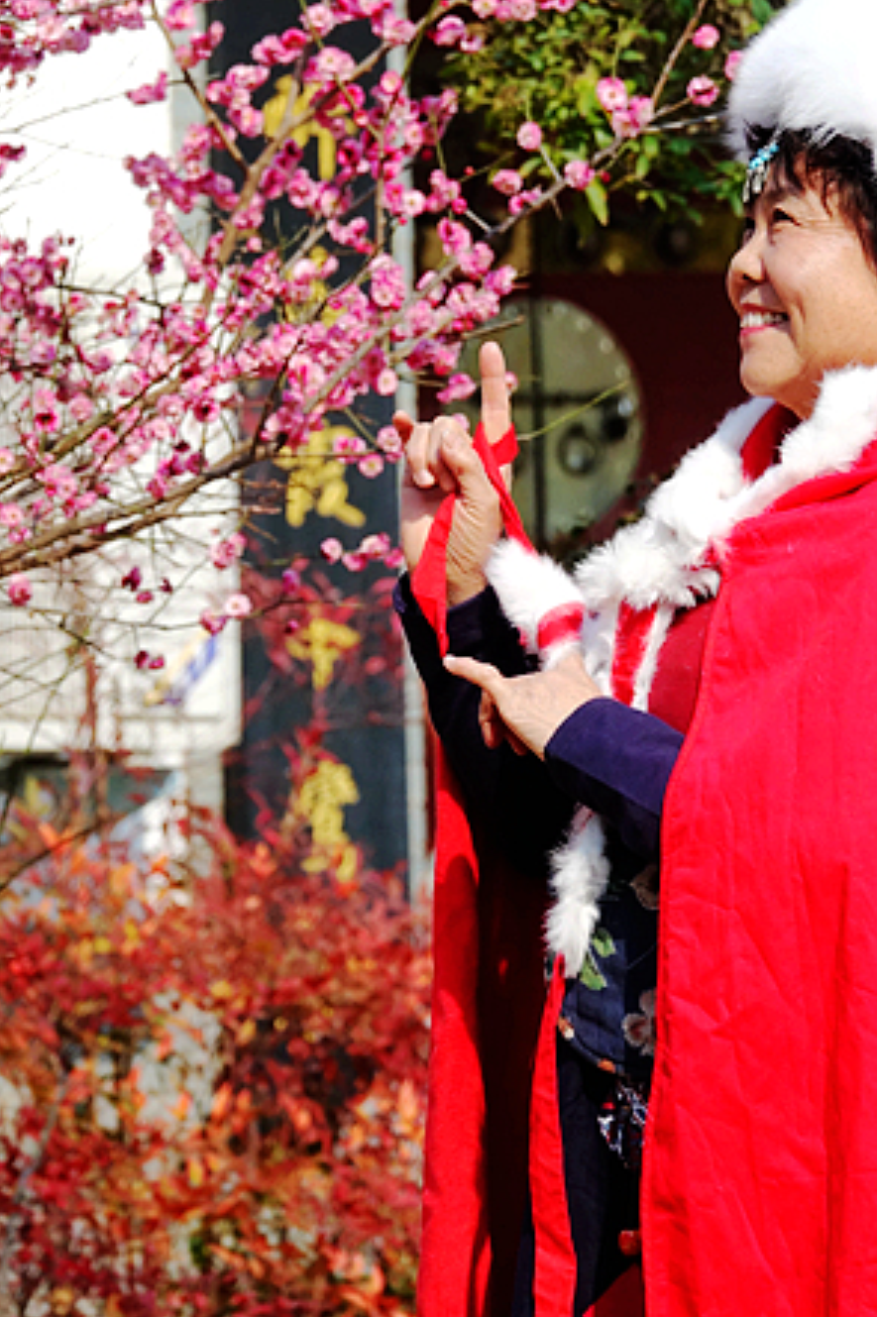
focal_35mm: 421
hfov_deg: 3.3
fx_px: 15395
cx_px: 422
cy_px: 532
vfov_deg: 4.9
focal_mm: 75.77
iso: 400
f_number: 4
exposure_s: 1/2500
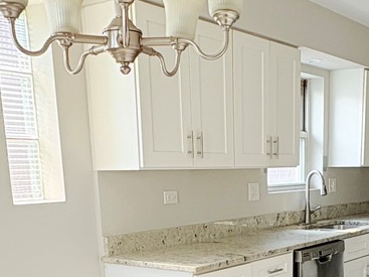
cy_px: 314
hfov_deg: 34.6
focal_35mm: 55
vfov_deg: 24.5
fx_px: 586
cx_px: 251
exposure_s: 1/133
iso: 64
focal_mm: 2.22
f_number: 2.2
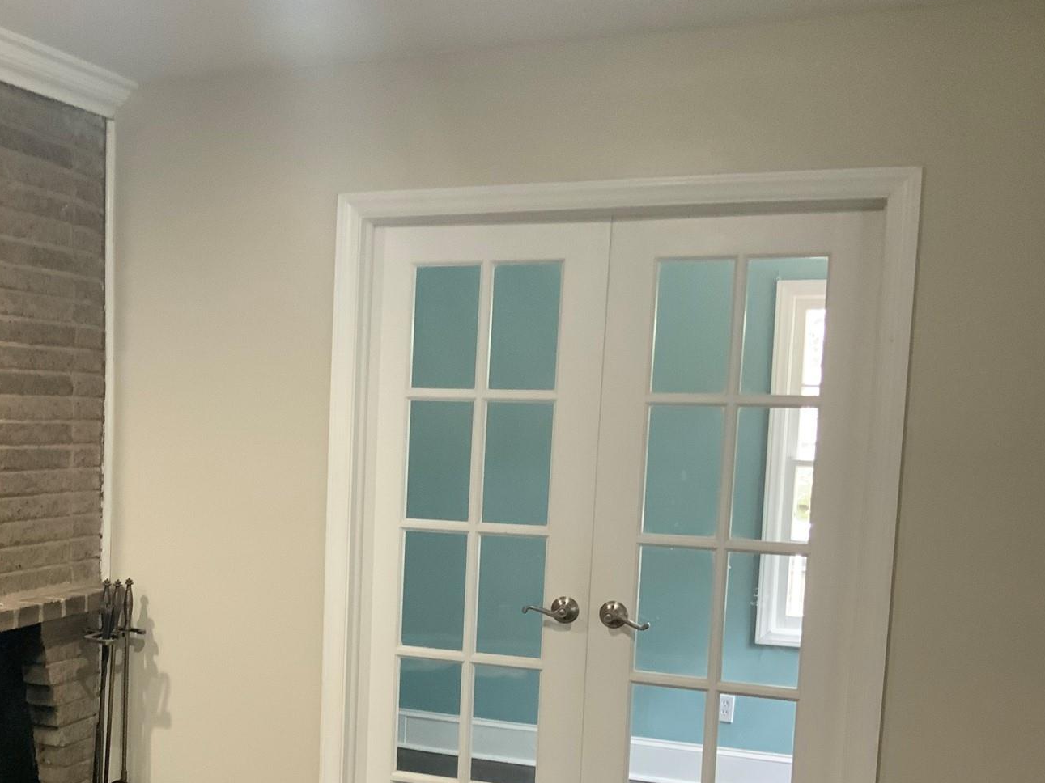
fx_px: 1389
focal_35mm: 46
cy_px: 557
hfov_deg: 39.8
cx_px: 228
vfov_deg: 31.1
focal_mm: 3
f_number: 1.8
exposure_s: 1/40
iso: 250
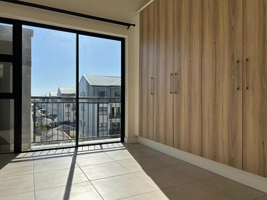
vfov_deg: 53.1
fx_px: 201
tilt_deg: -0.2
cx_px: 134
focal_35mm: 26
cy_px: 100
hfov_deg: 67.3
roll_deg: +0.5
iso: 50
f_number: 1.5
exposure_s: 1/5076
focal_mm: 5.7
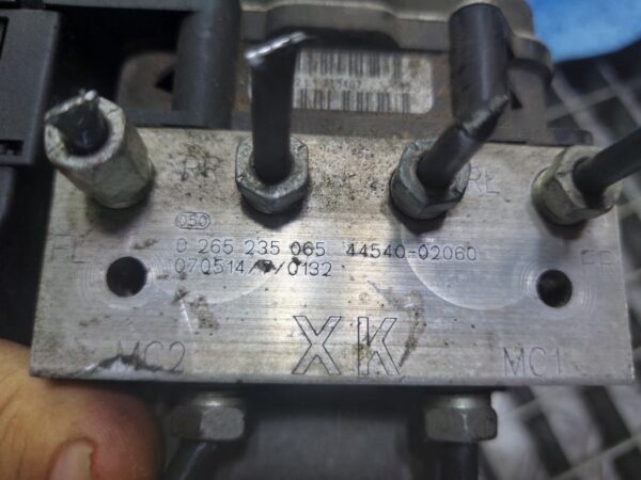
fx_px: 463
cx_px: 320
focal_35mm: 25
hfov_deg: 69.4
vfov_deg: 54.9
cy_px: 240
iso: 64
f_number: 1.8
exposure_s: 1/100
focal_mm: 5.23
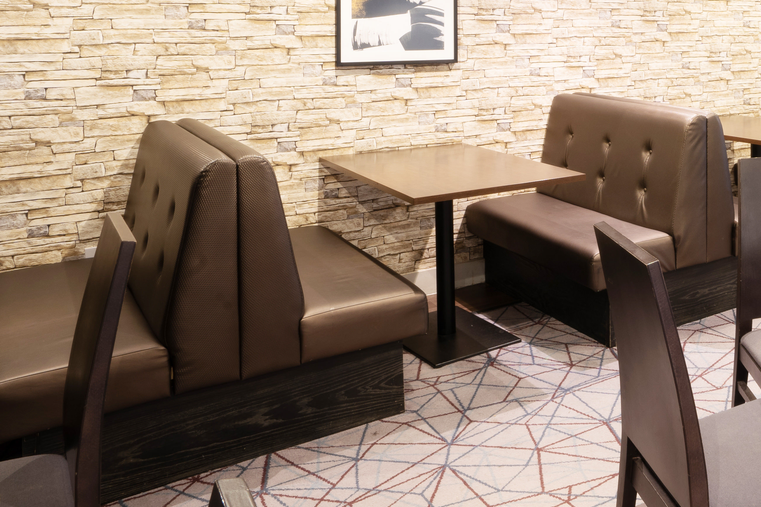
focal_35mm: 37
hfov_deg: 44.2
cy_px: 38
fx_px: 782
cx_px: 762
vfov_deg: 33.8
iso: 200
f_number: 16
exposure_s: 10
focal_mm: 16
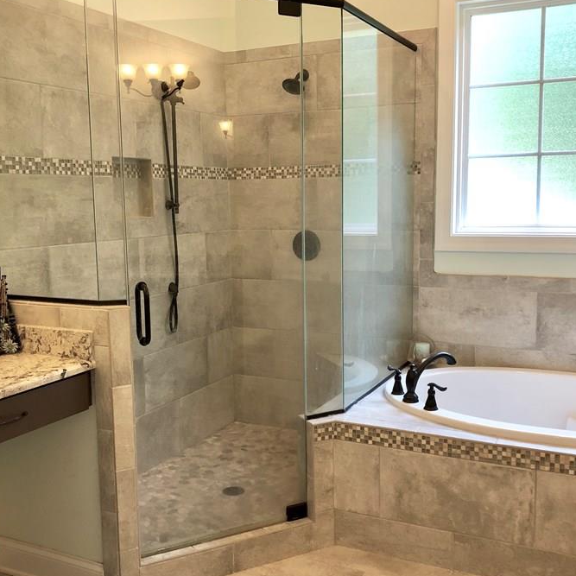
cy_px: 292
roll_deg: +1.1
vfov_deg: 43.9
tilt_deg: -6.9
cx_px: 296
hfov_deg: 43.9
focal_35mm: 38
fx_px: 715
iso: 40
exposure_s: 1/30
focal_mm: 3.99
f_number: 1.8
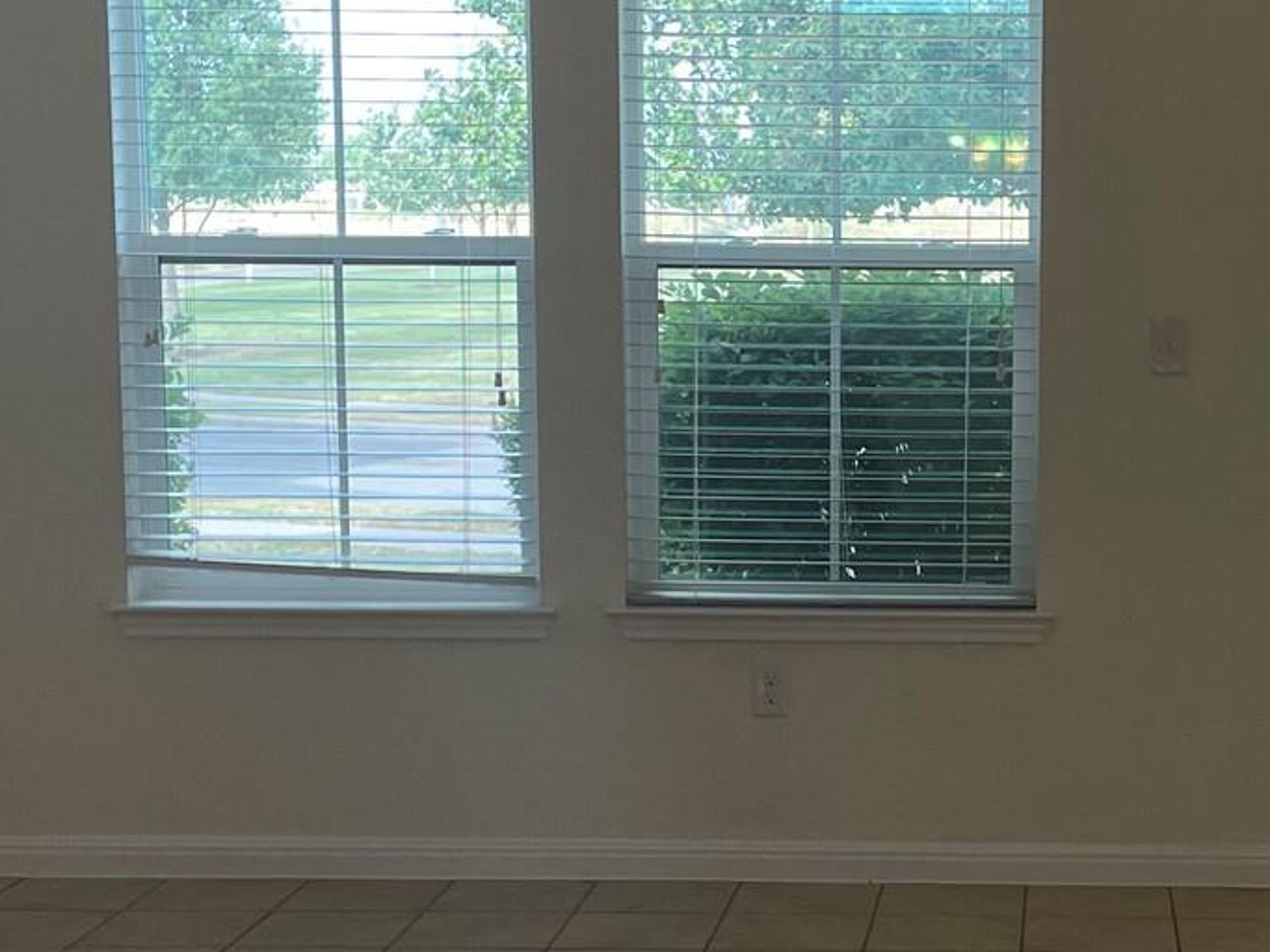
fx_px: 2861
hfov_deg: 24.7
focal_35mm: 78
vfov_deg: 18.8
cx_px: 1000
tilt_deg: -6.8
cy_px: 625
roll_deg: +0.1
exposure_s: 1/120
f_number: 1.6
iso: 80
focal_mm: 4.2
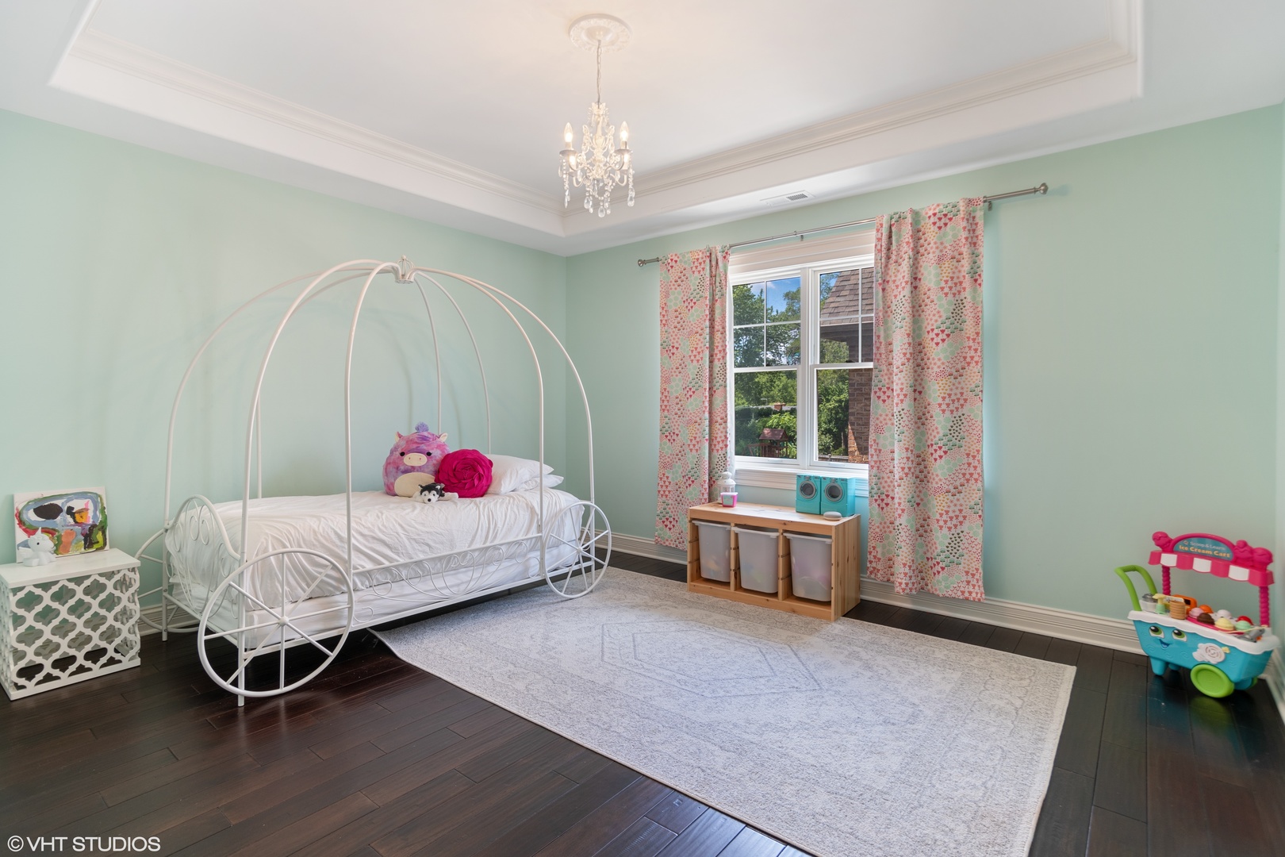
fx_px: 607
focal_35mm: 17
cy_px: 428
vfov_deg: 70.4
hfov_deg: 93.3
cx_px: 642
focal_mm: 17
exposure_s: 1/2.5
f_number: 8
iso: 200
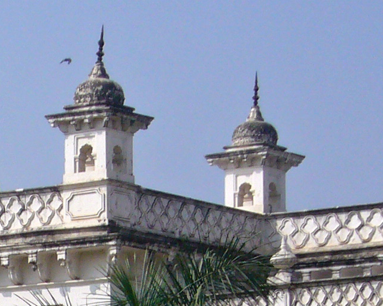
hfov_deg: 8.2
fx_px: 2630
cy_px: 536
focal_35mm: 232
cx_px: -98
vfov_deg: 6.5
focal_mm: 8.8
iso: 80
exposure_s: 1/320
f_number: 8
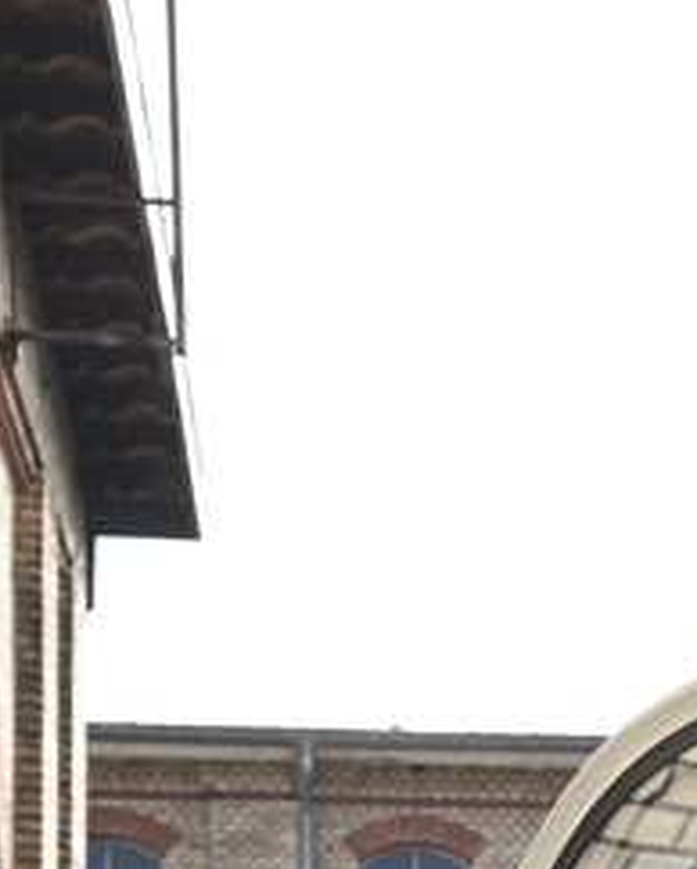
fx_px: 5305
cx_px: 1407
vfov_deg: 9.2
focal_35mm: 206
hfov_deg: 7.2
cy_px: 1093
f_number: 8
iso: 100
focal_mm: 58
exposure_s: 1/100
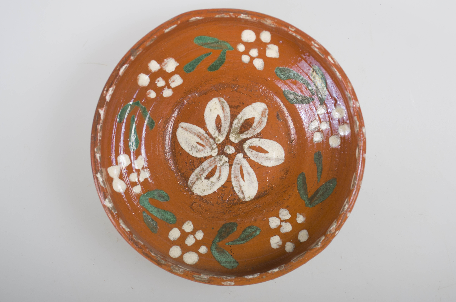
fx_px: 796
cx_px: 228
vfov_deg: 21.5
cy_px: 151
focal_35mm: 63
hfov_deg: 32.0
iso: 100
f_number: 6.3
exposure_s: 1/200
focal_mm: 42
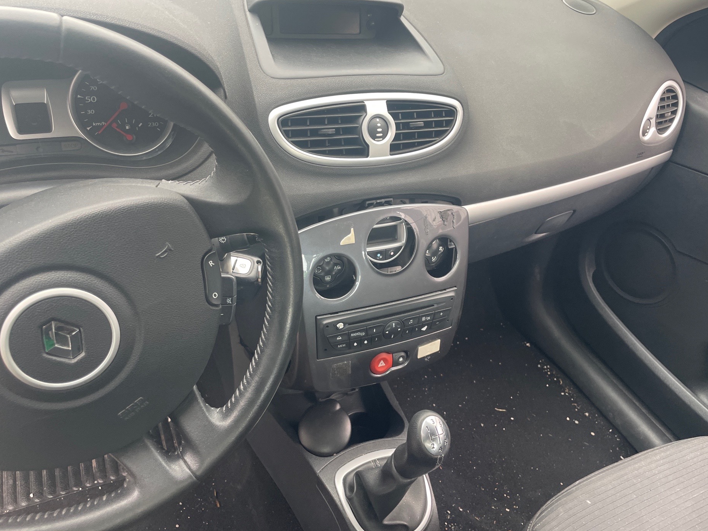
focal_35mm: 27
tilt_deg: -35.0
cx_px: 360
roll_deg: -6.3
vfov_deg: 51.4
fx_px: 552
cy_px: 269
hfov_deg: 65.3
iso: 100
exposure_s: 1/121
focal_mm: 4.2
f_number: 1.6
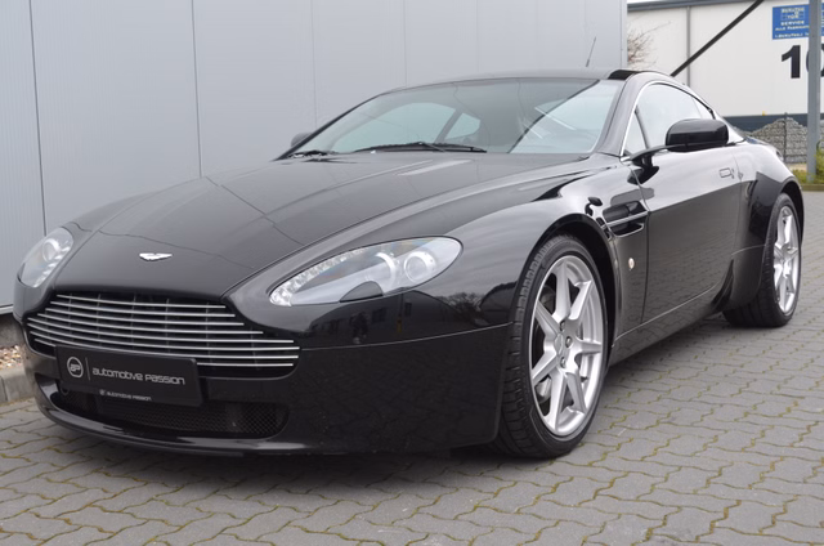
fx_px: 1096
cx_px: 412
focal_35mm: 48
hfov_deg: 41.2
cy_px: 273
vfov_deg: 28.0
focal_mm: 32
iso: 360
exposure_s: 1/60
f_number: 5.6
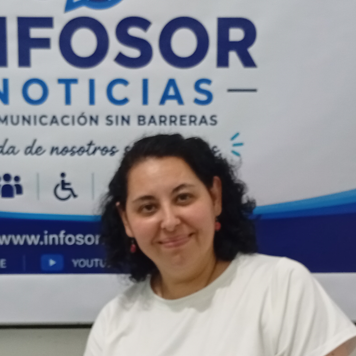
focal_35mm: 62
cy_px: 223
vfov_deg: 27.6
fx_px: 721
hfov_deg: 27.6
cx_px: 135
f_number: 1.8
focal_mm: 3.84
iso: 346
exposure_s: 1/33.3
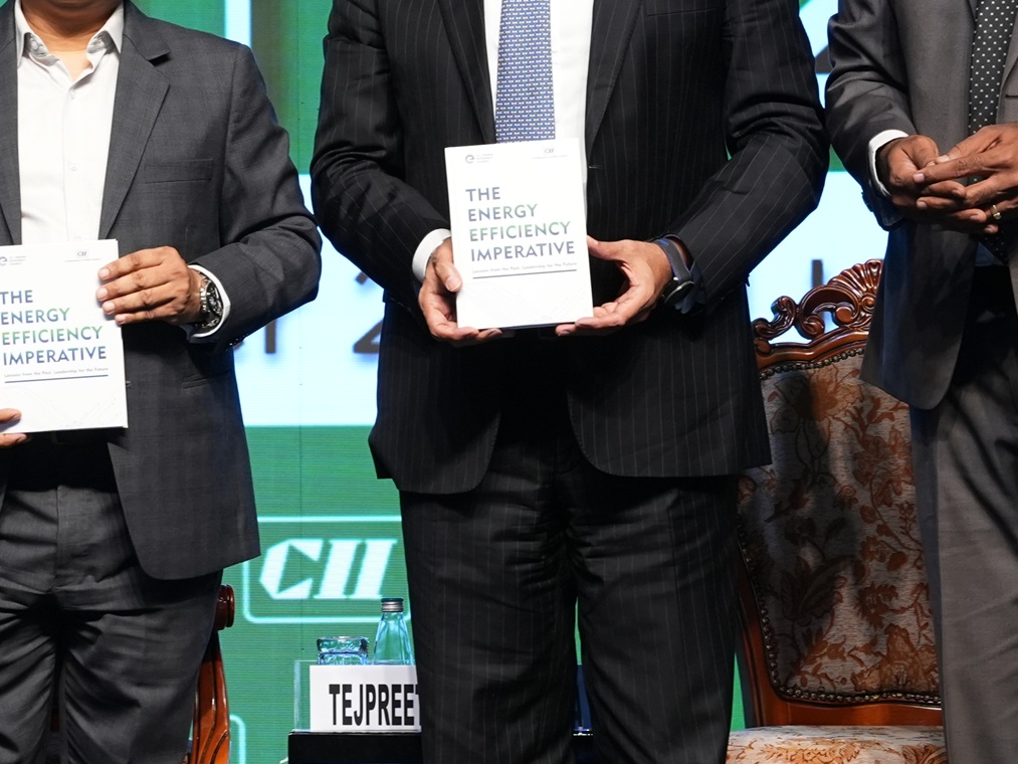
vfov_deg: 8.9
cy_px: 193
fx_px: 4882
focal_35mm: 166
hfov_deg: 11.9
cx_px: 233
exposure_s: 1/160
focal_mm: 49.9
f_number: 5.6
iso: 1000
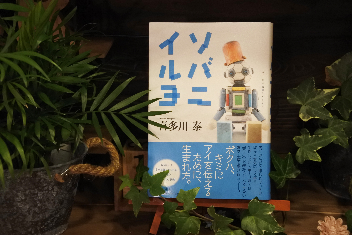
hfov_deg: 27.7
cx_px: 176
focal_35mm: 73
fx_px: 714
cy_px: 118
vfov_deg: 18.7
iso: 1250
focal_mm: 27.2
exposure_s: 1/60
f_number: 5.3
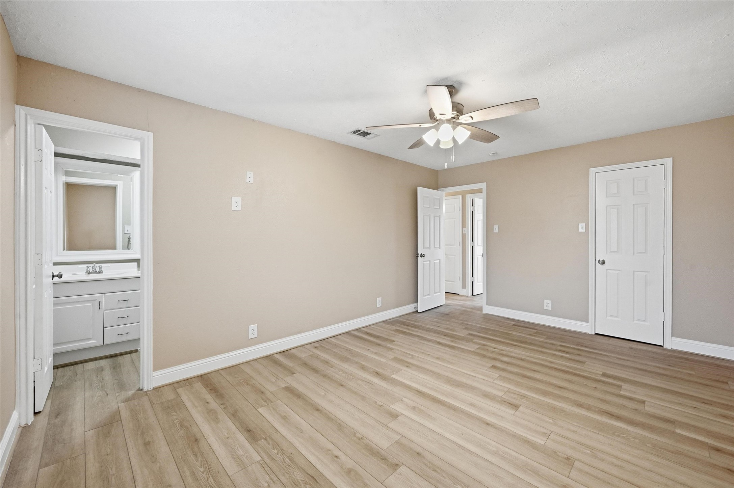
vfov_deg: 81.1
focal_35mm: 14
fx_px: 285
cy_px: 244
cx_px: 367
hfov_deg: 104.3
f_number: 9
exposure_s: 1/80
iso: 500
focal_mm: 14
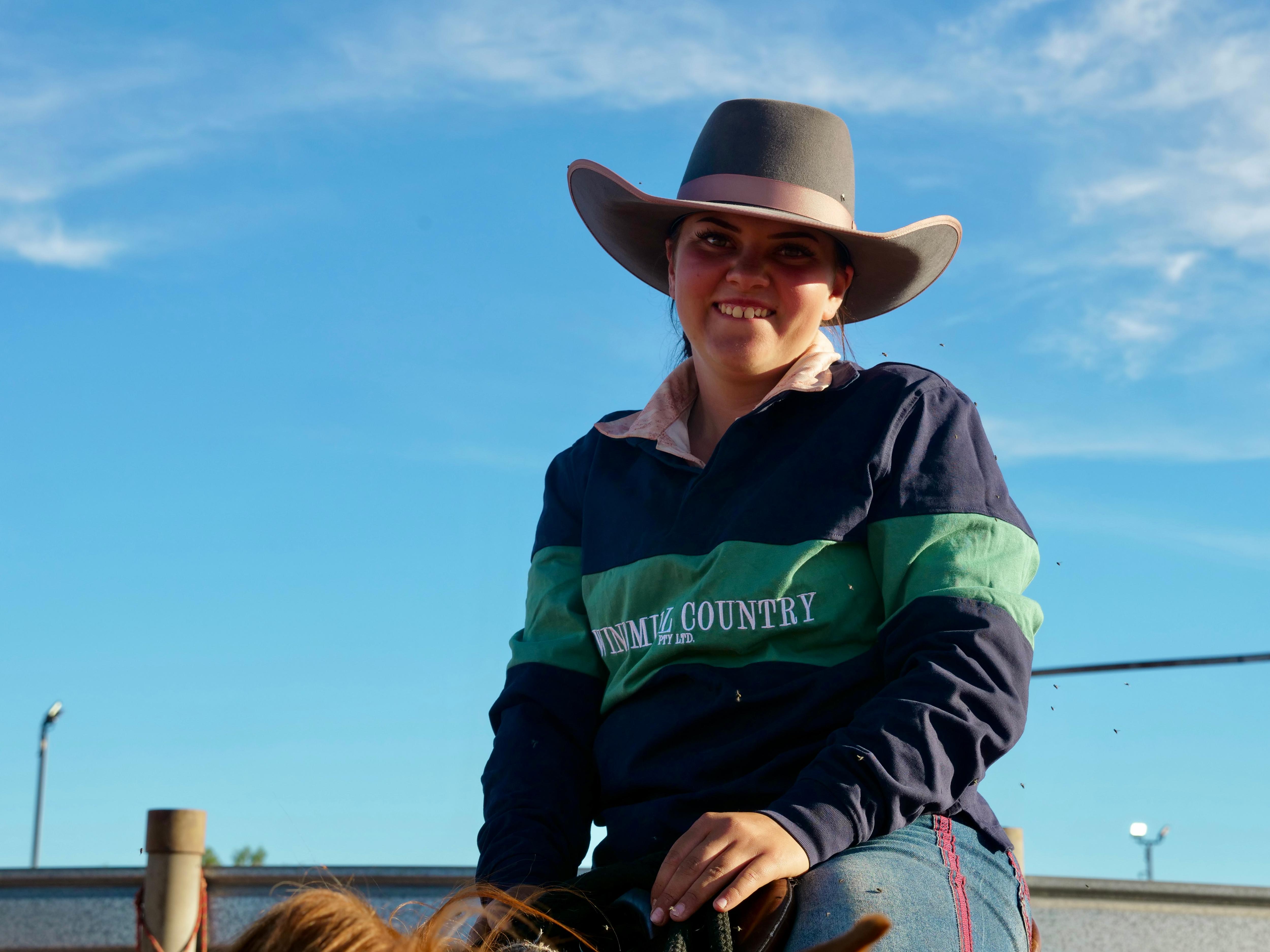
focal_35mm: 70
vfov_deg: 21.0
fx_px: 2568
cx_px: 635
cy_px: 476
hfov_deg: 27.8
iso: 200
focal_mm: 35
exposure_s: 1/640
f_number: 5.6
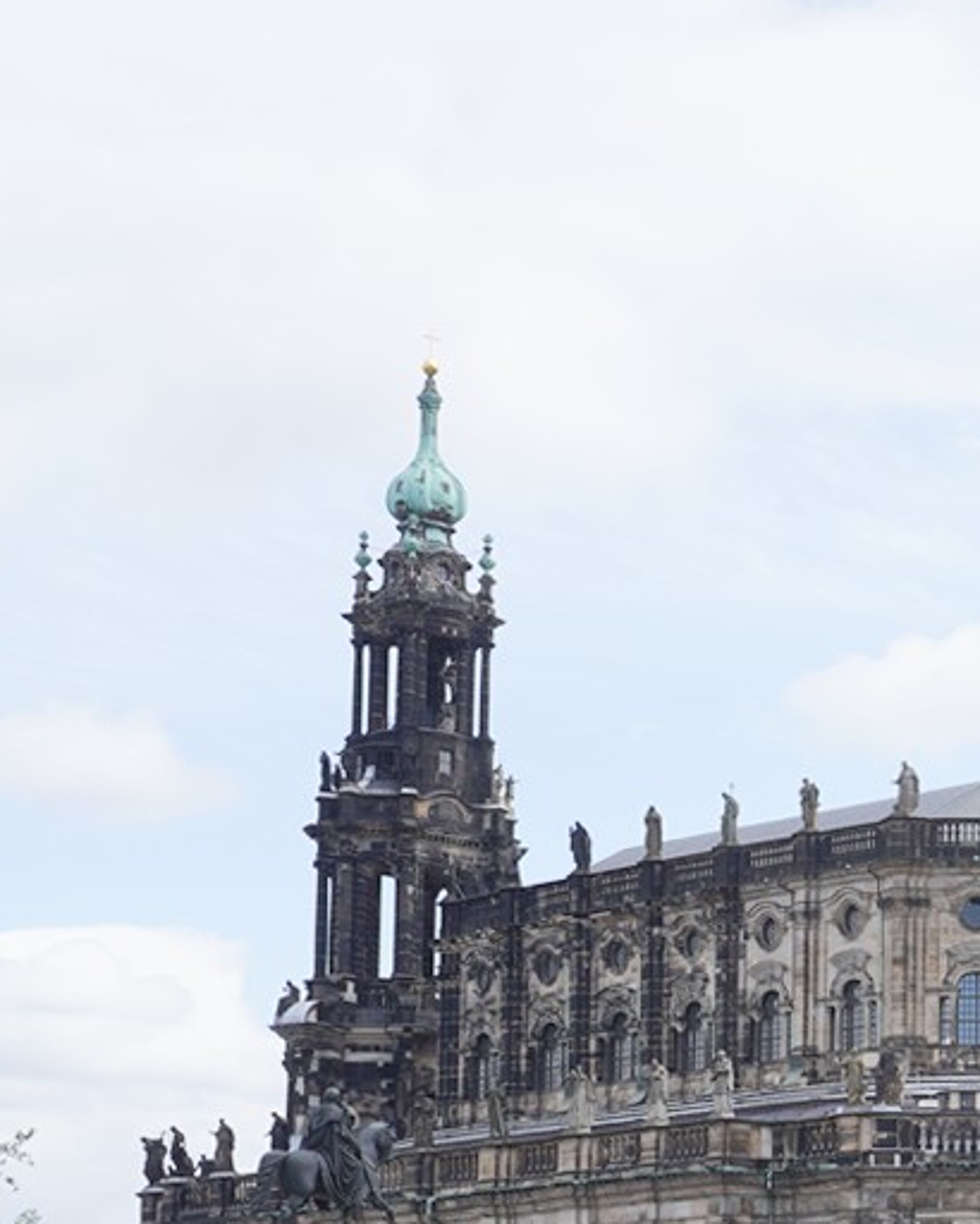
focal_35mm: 88
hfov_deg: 15.2
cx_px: 1754
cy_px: 1112
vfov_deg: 21.2
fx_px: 3189
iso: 100
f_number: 13
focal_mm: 24
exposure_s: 1/100
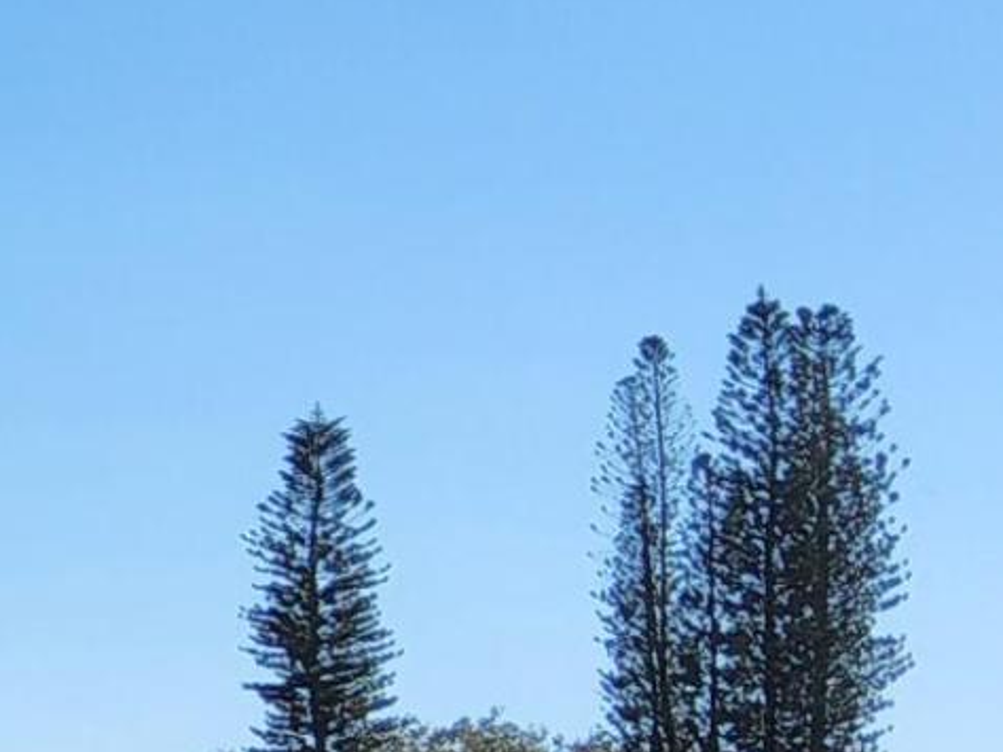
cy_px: 686
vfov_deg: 9.7
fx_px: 4402
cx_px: -1170
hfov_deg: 11.4
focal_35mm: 152
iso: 32
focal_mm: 3.08
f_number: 2
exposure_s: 1/1663
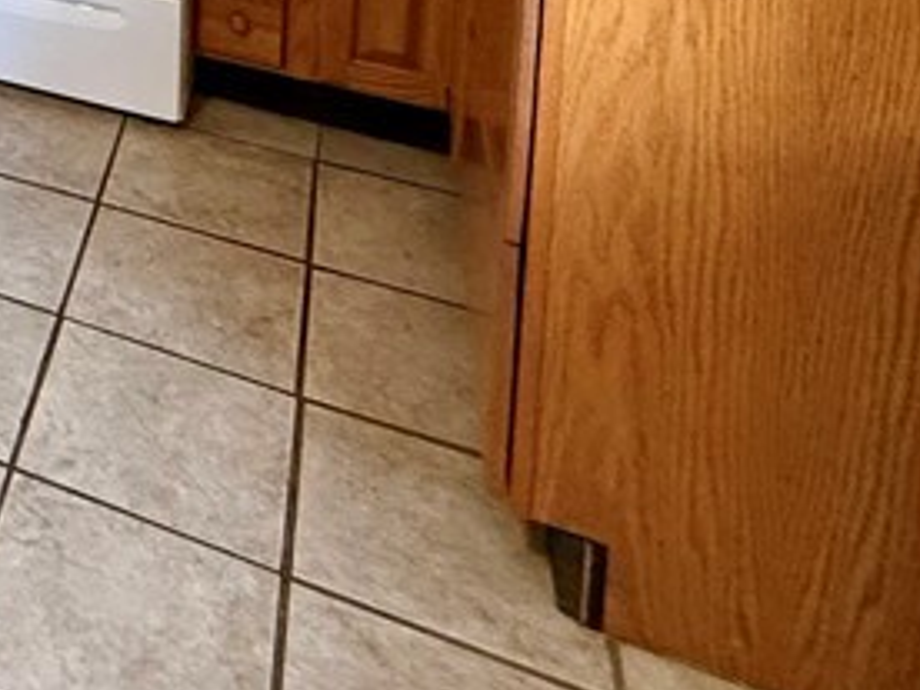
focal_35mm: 52
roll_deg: +1.1
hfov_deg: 27.3
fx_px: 1382
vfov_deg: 20.8
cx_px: -413
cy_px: -503
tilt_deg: -4.9
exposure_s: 1/60
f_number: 2.2
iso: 400
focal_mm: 2.22
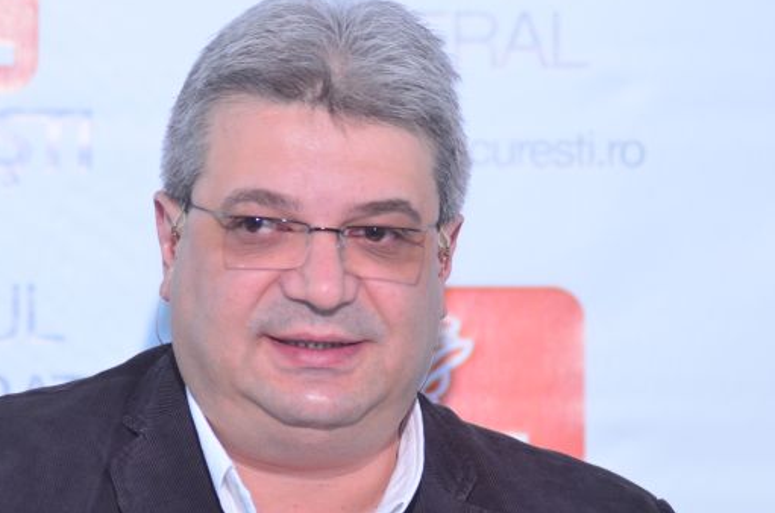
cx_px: 402
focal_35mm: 341
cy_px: 285
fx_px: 7318
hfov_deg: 6.1
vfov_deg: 4.0
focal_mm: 145
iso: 800
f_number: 2.8
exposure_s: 1/80
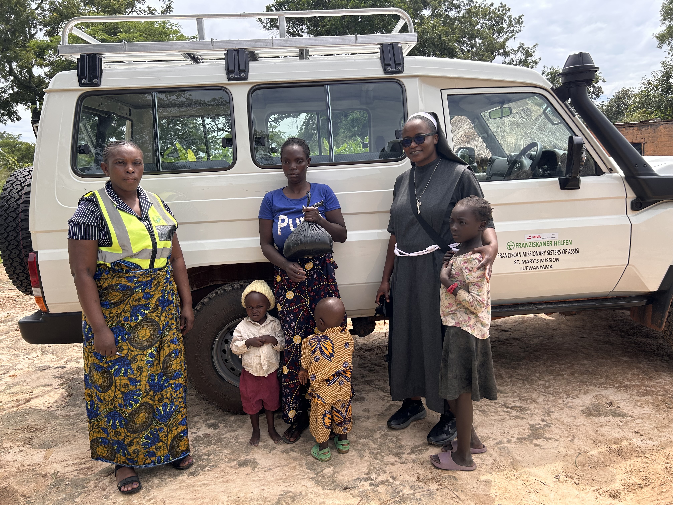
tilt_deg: -8.8
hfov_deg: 67.3
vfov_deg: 53.1
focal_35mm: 26
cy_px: 252
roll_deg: +1.8
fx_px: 505
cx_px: 336
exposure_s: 1/1838
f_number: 1.5
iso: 50
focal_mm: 5.7
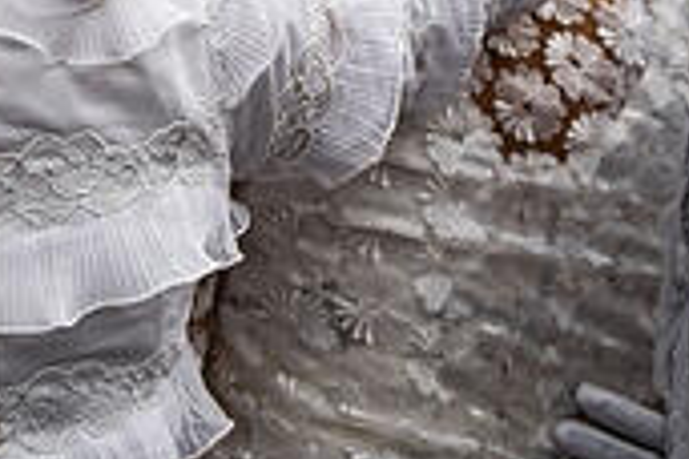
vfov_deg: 12.8
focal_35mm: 98
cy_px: -342
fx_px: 1875
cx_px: -89
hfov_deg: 19.8
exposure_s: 1/2000
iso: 100
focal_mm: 28
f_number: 2.8
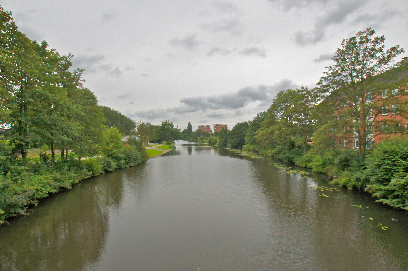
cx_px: 204
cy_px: 136
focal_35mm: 22
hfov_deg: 77.4
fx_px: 255
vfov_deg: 56.1
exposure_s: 1/160
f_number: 9
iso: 100
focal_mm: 15
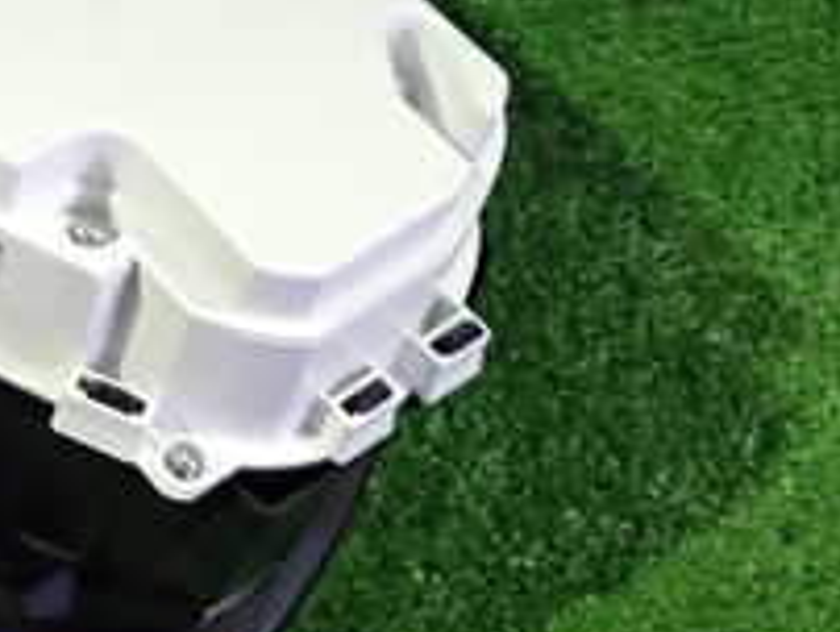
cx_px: -262
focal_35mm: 89
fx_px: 2162
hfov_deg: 20.1
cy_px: -33
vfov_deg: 16.2
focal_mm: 5.4
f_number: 2.3
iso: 640
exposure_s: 1/30
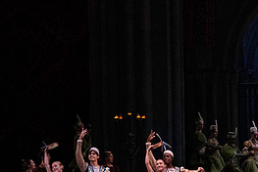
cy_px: 129
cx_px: 265
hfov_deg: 10.4
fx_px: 1406
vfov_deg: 7.0
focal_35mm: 196
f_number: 7.1
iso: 12800
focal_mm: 89
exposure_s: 1/400
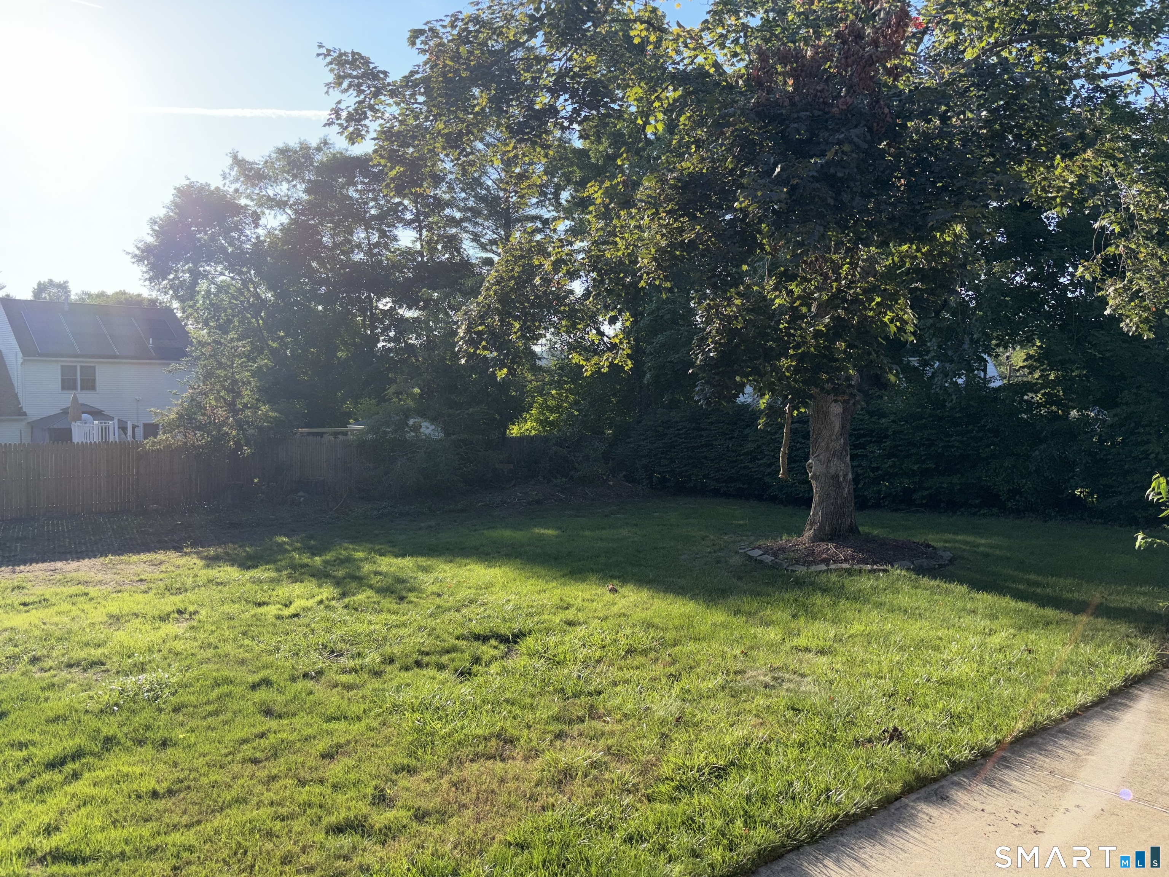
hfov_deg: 67.3
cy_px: 438
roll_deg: +0.1
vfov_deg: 53.1
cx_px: 584
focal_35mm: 26
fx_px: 878
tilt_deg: -3.4
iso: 50
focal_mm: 5.96
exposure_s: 1/1196
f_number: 1.6
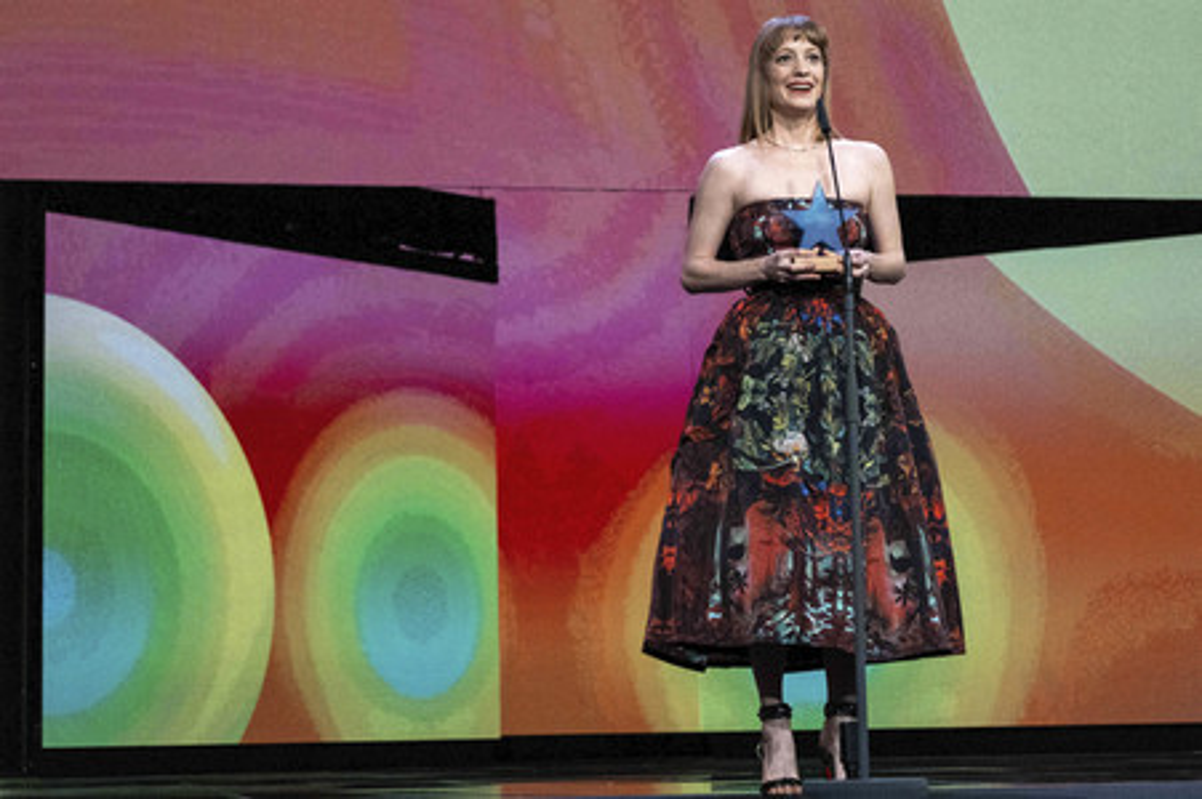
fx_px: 2502
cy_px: 400
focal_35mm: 75
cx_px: 601
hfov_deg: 27.0
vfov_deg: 18.2
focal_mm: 50
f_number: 2.8
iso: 3200
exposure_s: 1/800
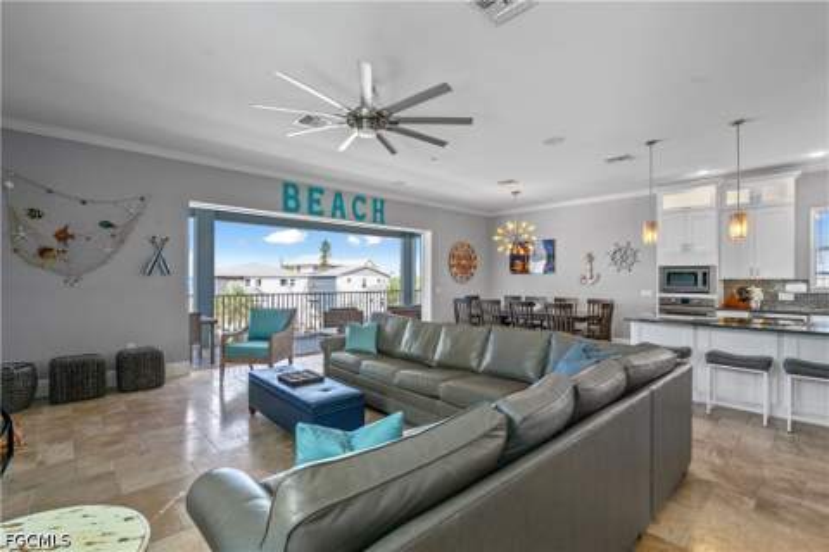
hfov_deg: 96.7
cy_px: 276
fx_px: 368
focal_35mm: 16
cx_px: 414
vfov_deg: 73.7
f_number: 8
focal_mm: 16
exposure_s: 1/60
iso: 400
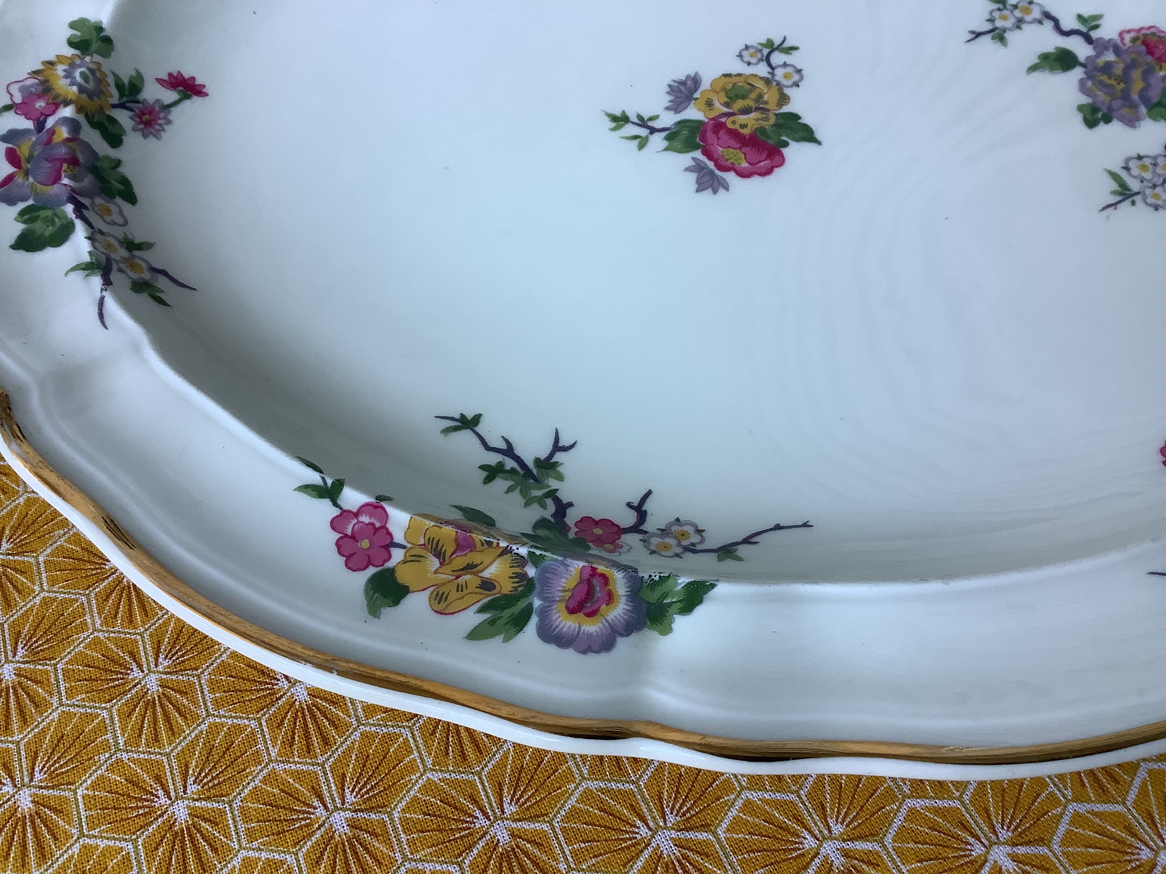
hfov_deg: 58.4
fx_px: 1044
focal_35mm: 31
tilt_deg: -51.5
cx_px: 583
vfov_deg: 45.4
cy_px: 437
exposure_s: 1/60
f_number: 2.4
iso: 80
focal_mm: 3.3
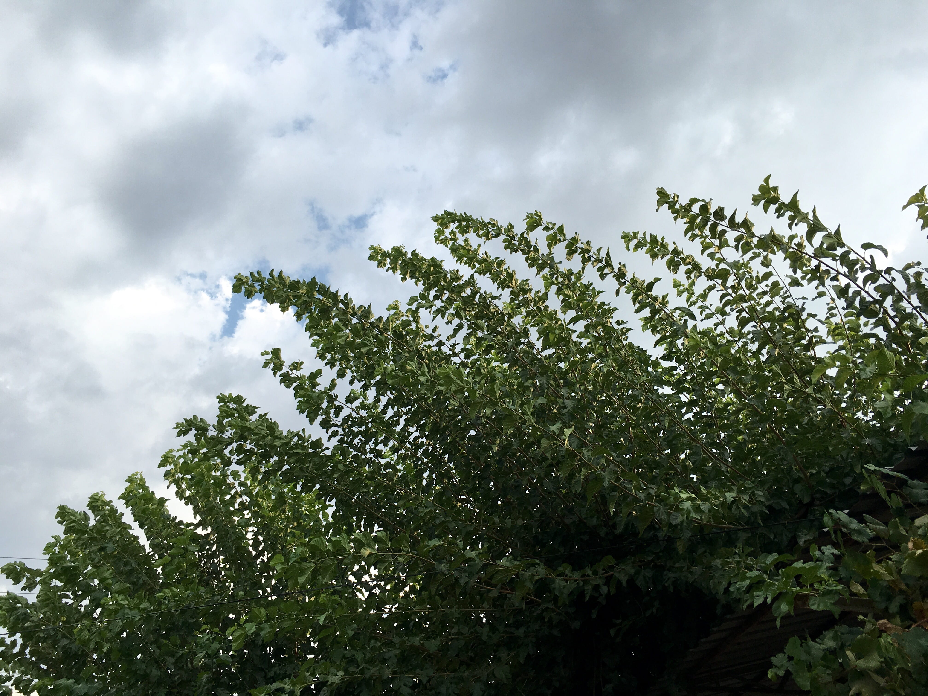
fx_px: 777
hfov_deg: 61.7
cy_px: 348
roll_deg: +1.1
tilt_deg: +40.3
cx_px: 464
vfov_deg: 48.2
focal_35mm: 29
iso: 25
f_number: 2.2
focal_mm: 4.15
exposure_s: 1/569
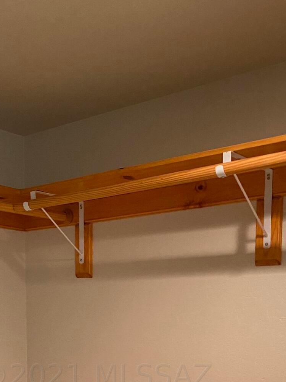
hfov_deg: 27.9
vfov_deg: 33.9
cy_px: 374
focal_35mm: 52
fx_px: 573
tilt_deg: -3.9
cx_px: 97
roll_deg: +0.9
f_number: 1.8
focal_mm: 4.25
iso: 400
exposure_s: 1/40
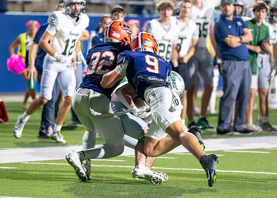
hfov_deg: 5.7
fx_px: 2775
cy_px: 71
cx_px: 160
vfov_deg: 4.1
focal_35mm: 353
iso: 3200
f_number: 2.8
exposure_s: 1/1250
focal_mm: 188
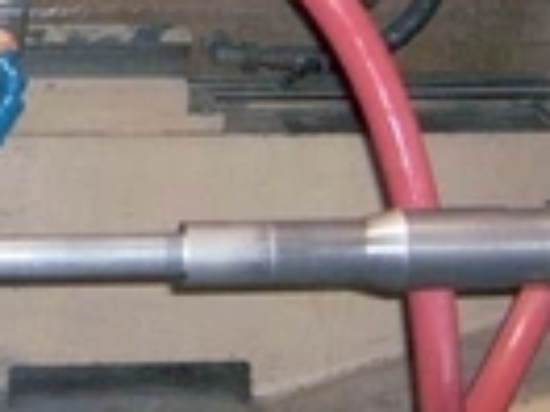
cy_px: 10
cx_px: 31
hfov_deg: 16.4
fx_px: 1875
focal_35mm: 118
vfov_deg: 12.4
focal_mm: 8
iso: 100
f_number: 2.8
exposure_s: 1/60
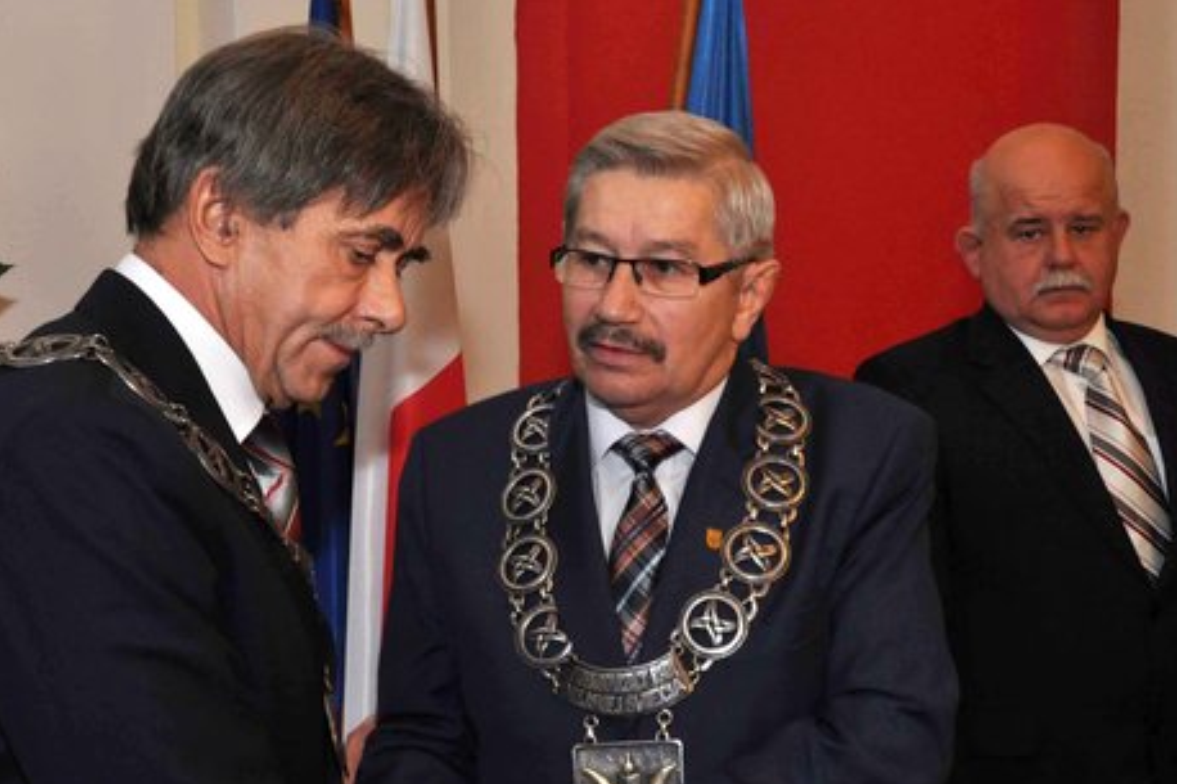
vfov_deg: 21.9
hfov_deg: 32.5
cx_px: 499
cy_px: 509
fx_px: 2017
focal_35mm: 62
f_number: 14
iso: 1000
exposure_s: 1/60
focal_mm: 29
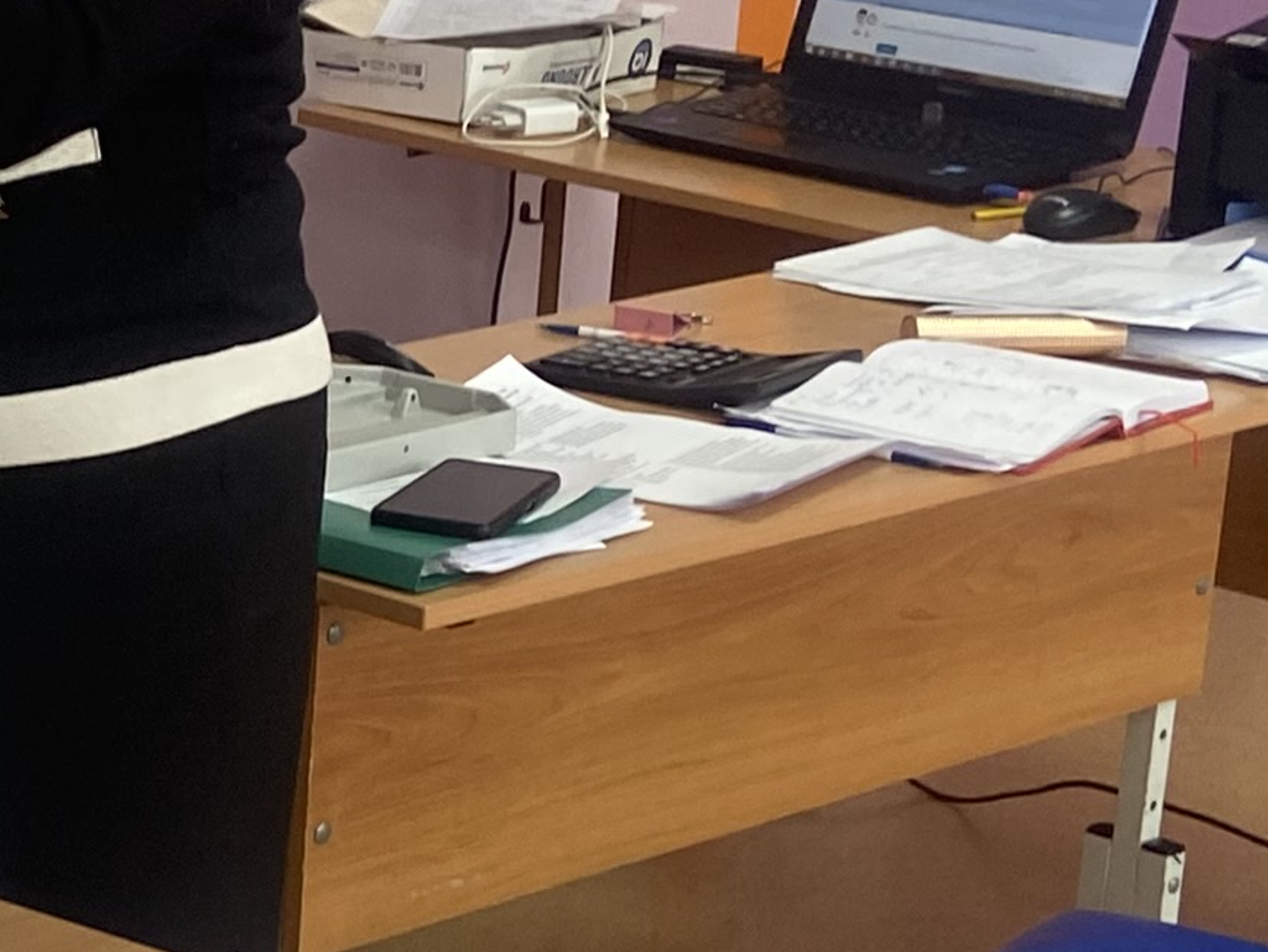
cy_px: 678
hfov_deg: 15.3
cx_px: -499
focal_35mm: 121
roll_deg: -0.8
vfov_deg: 12.2
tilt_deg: -16.6
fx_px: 4434
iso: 125
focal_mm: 4.25
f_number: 1.8
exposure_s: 1/100
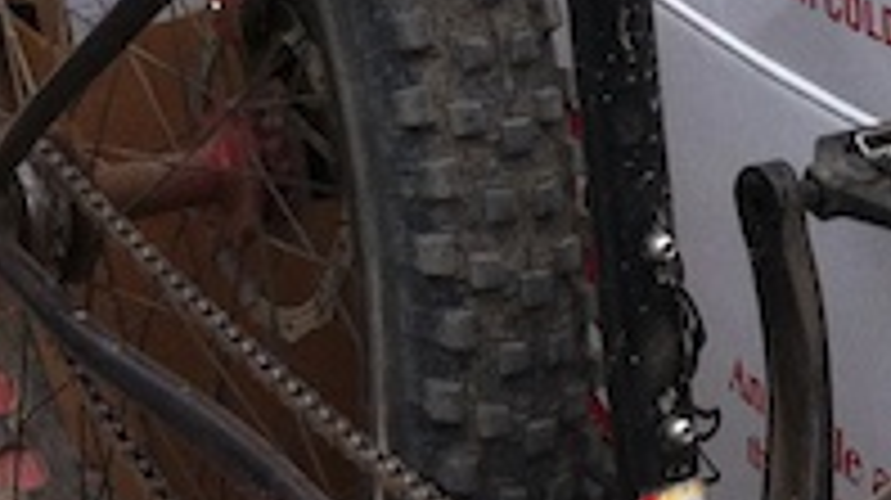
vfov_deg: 7.7
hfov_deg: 12.9
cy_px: -266
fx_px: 3635
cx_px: 1494
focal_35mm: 154
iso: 125
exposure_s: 1/120
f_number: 2.8
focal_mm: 3.85
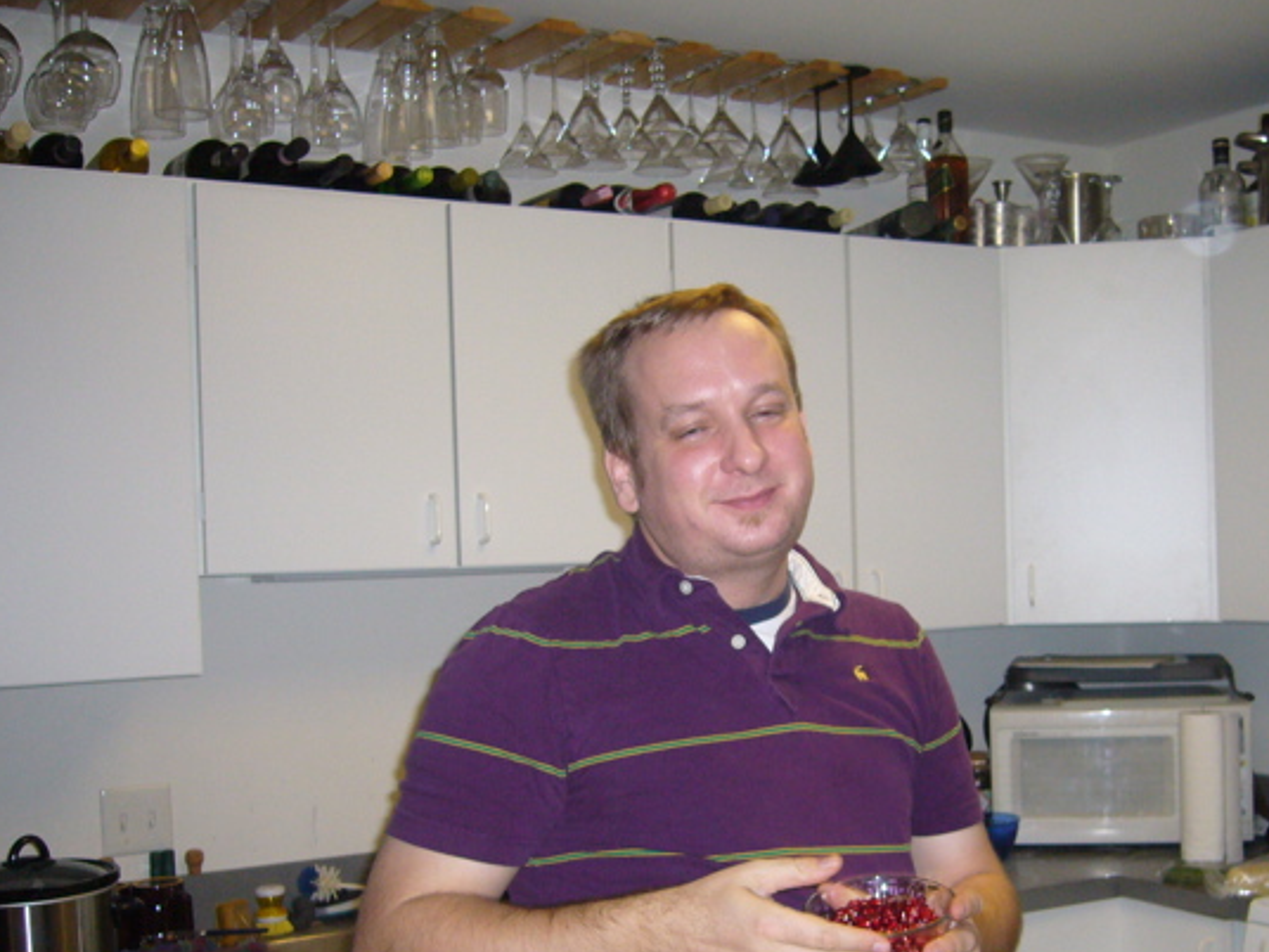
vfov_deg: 30.7
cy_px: 602
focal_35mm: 47
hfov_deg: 40.1
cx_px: 803
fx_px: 1723
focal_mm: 5.8
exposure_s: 1/60
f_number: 2.8
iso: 160
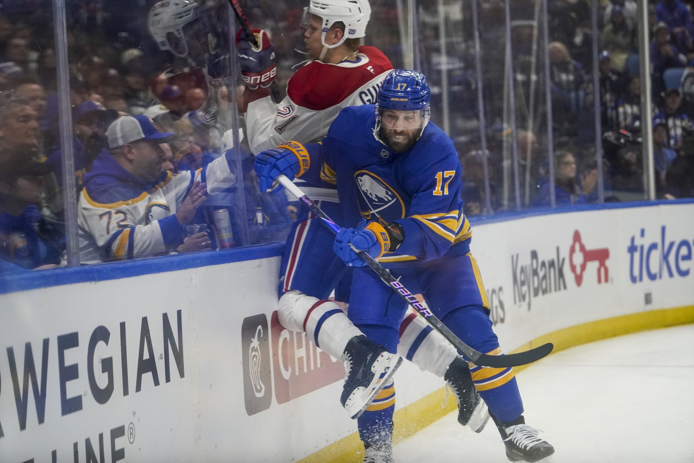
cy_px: 232
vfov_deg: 12.3
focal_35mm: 111
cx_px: 347
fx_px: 2140
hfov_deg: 18.4
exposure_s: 1/1600
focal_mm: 111
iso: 5000
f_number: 4
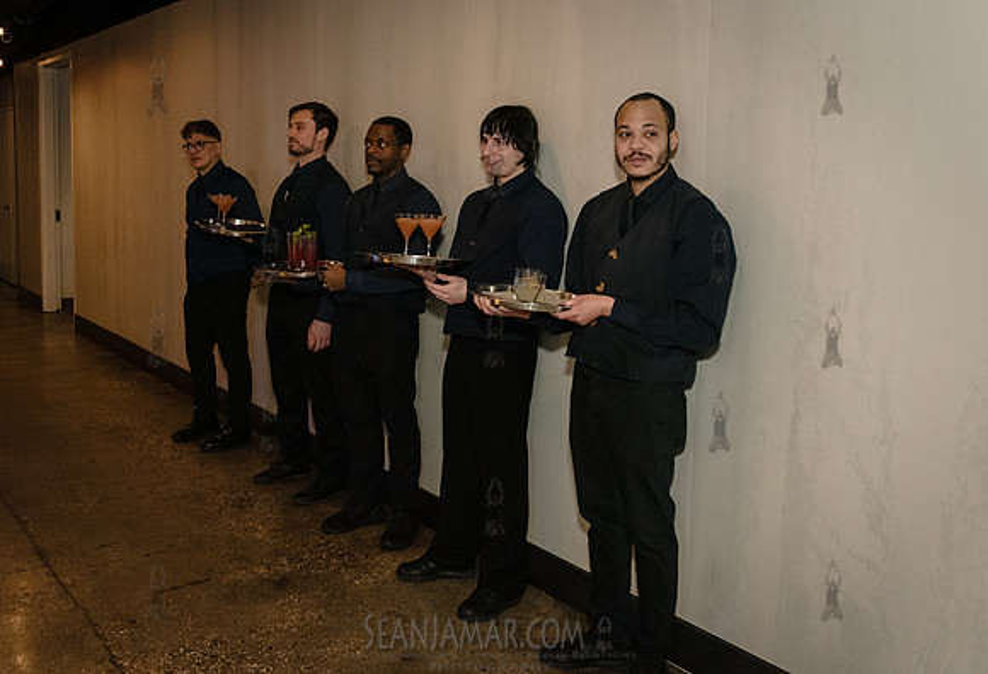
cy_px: 262
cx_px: 365
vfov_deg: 36.4
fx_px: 1022
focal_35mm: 37
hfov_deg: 51.0
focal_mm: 29
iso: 5000
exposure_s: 1/160
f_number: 4.5
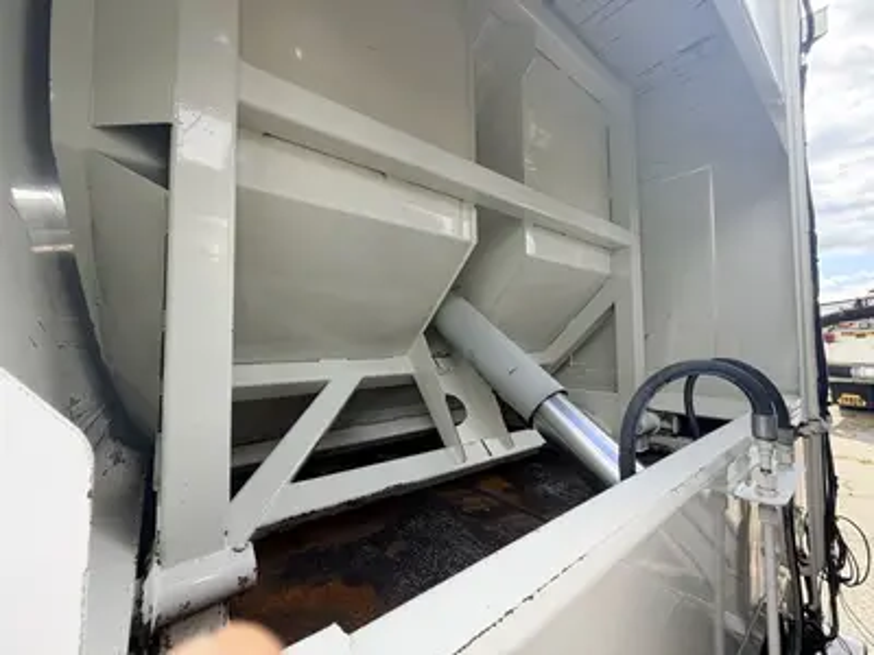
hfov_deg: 102.1
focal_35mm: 14
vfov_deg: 85.7
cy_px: 328
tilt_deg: +2.1
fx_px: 353
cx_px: 437
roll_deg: +0.8
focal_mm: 2.22
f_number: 2.2
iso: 50
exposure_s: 1/315
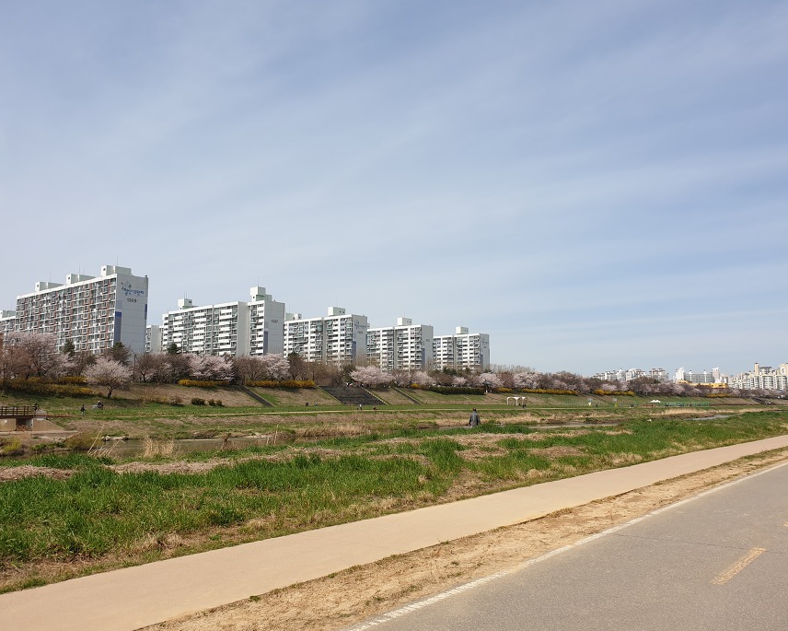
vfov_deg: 51.5
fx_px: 653
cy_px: 321
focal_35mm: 28
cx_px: 384
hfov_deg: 62.2
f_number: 2.4
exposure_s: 1/1789
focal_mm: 4.3
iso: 50
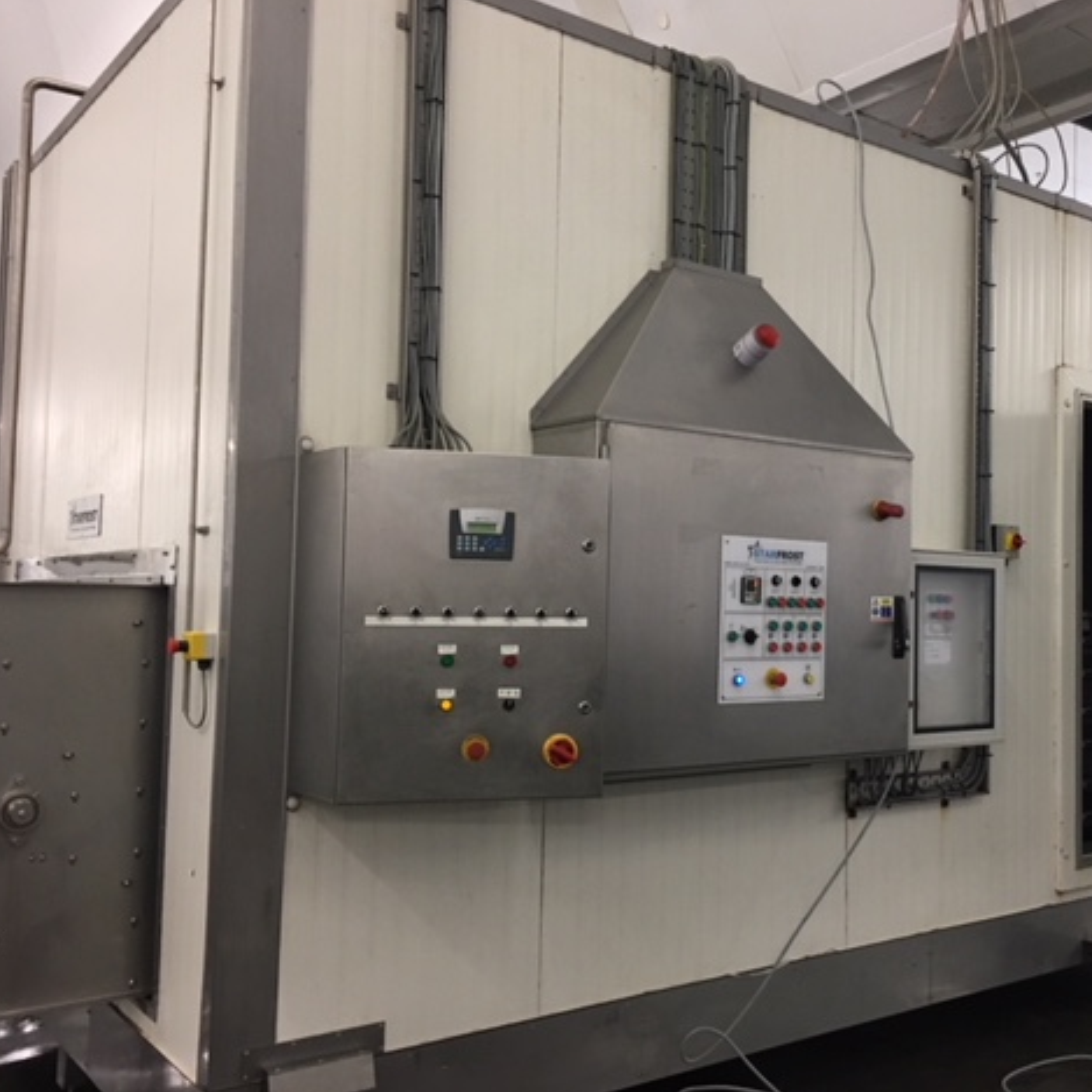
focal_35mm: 35
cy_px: 549
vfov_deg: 47.2
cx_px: 715
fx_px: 1249
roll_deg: -1.2
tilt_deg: +1.1
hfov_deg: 46.6
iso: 160
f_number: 2.2
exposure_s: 1/33
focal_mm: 4.15
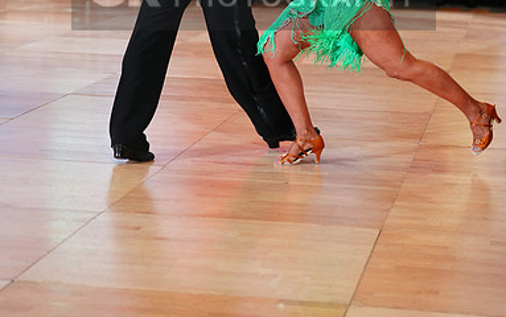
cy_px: -13
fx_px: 1490
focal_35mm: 108
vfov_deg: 12.0
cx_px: 254
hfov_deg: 19.3
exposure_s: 1/400
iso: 1600
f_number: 2.8
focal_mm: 70
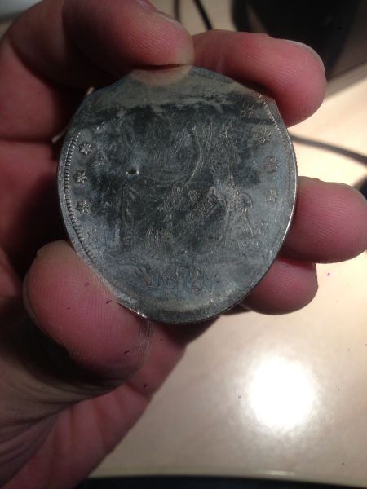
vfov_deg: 55.4
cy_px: 244
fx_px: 466
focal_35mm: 33
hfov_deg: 42.9
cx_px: 184
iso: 80
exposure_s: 1/120
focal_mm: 4.13
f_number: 2.4
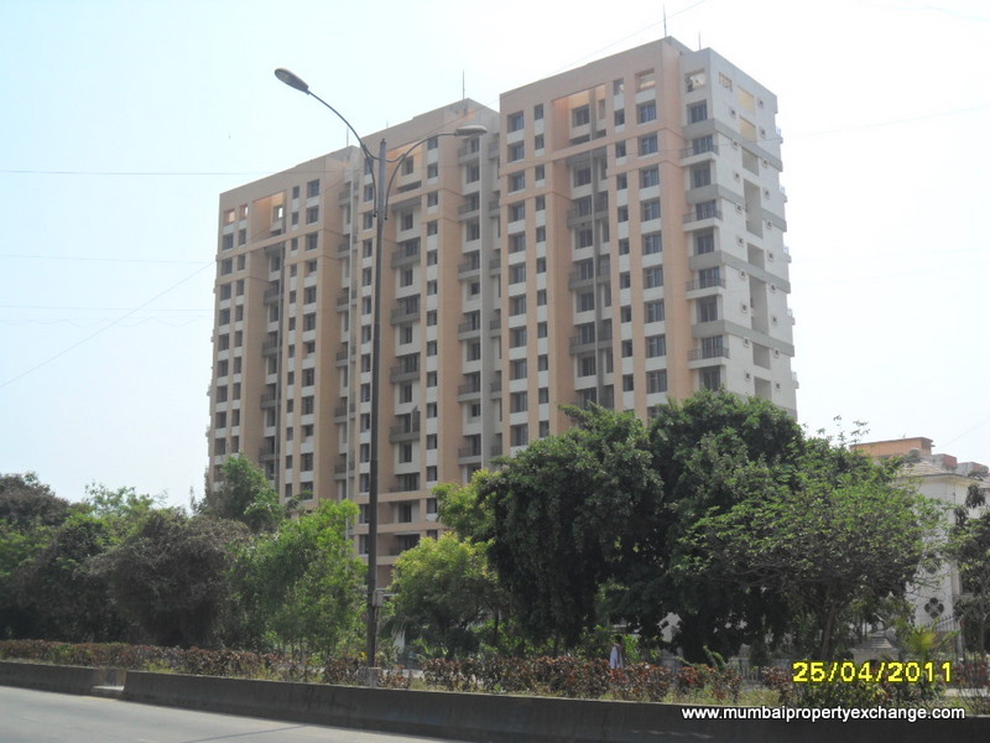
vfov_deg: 32.9
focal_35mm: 44
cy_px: 372
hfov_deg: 42.9
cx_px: 495
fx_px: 1258
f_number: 4.5
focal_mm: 7.8
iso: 100
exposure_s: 1/750
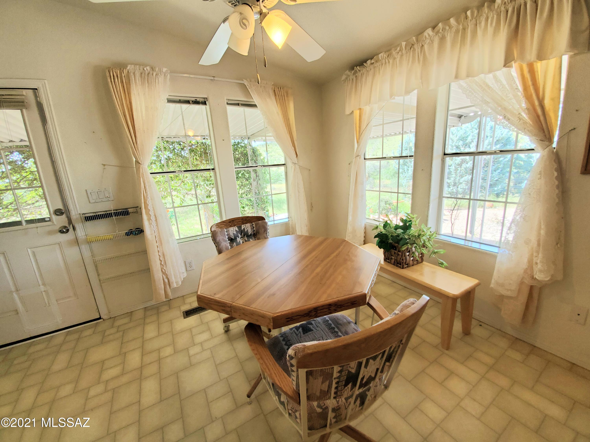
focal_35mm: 13
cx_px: 295
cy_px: 221
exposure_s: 1/42
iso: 50
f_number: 2.2
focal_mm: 1.8
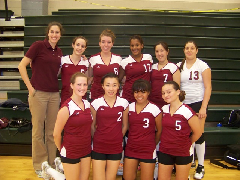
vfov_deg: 39.7
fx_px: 250
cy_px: 90
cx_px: 120
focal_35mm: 36
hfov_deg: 51.4
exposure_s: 1/30
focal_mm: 5.85
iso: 200
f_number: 2.8
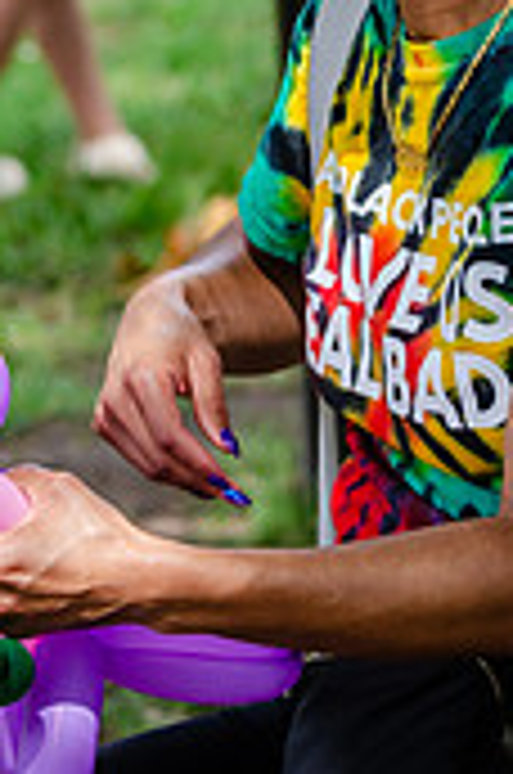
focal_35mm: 274
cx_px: 364
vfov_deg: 7.5
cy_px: 212
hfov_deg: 5.0
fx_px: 5880
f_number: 4
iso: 200
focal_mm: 70
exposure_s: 1/400
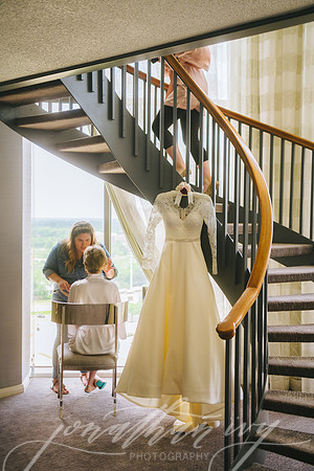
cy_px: 236
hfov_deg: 29.2
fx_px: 602
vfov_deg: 42.7
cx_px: 157
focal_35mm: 46
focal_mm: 46
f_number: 2.8
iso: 400
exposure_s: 1/320
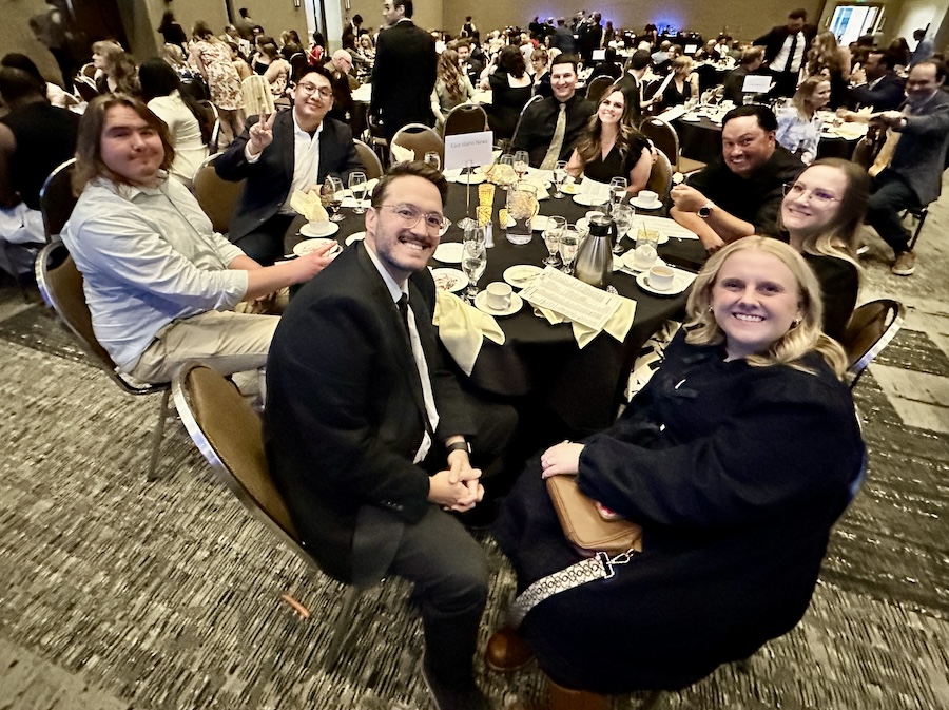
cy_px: 355
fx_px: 383
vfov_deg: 85.6
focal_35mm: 14
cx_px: 474
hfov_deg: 102.1
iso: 1250
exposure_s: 1/33
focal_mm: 2.22
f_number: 2.2
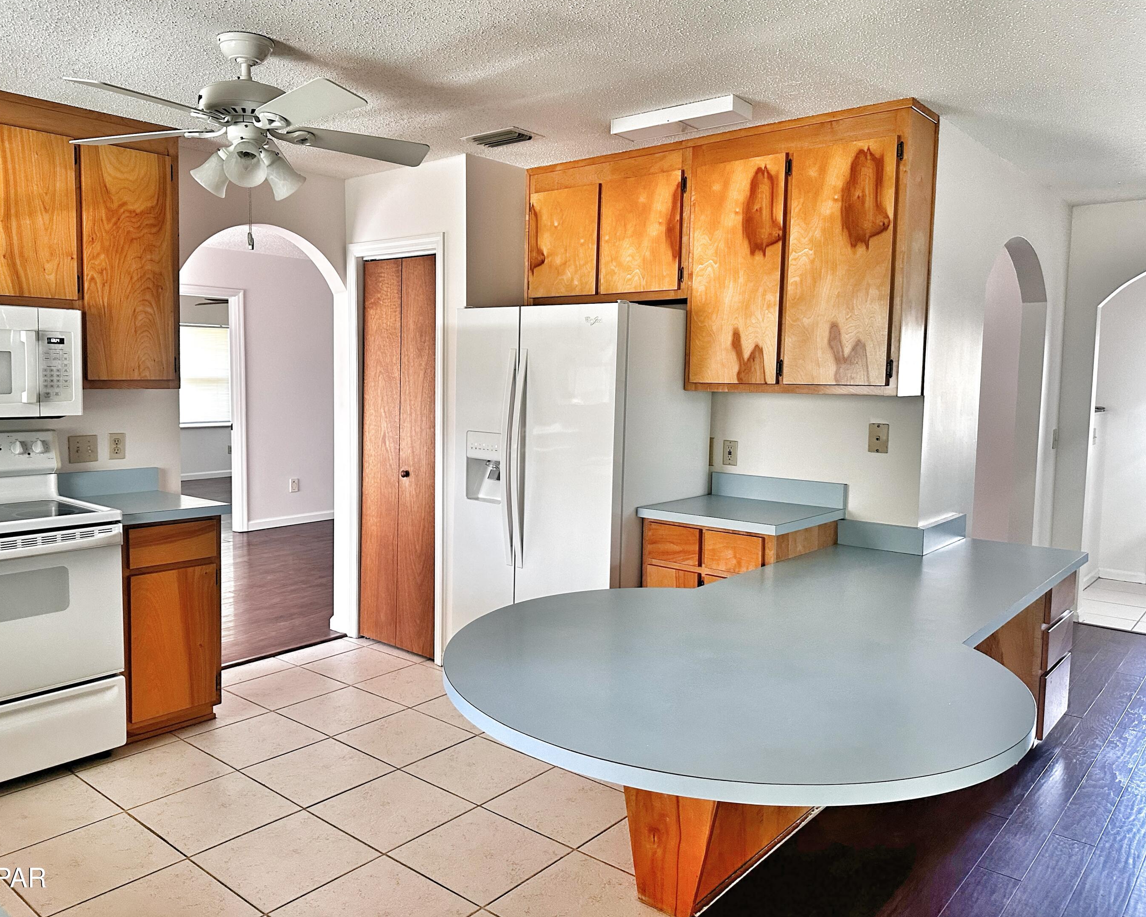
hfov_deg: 65.9
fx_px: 882
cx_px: 521
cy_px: 445
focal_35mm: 26
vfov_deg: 54.9
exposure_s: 1/60
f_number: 1.78
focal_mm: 6.86
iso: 320
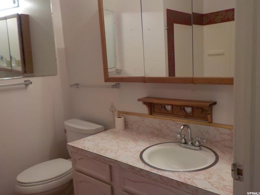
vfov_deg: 46.8
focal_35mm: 30
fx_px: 225
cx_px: 130
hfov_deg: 60.0
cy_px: 98
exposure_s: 1/30
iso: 180
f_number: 3.3
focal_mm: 4.1
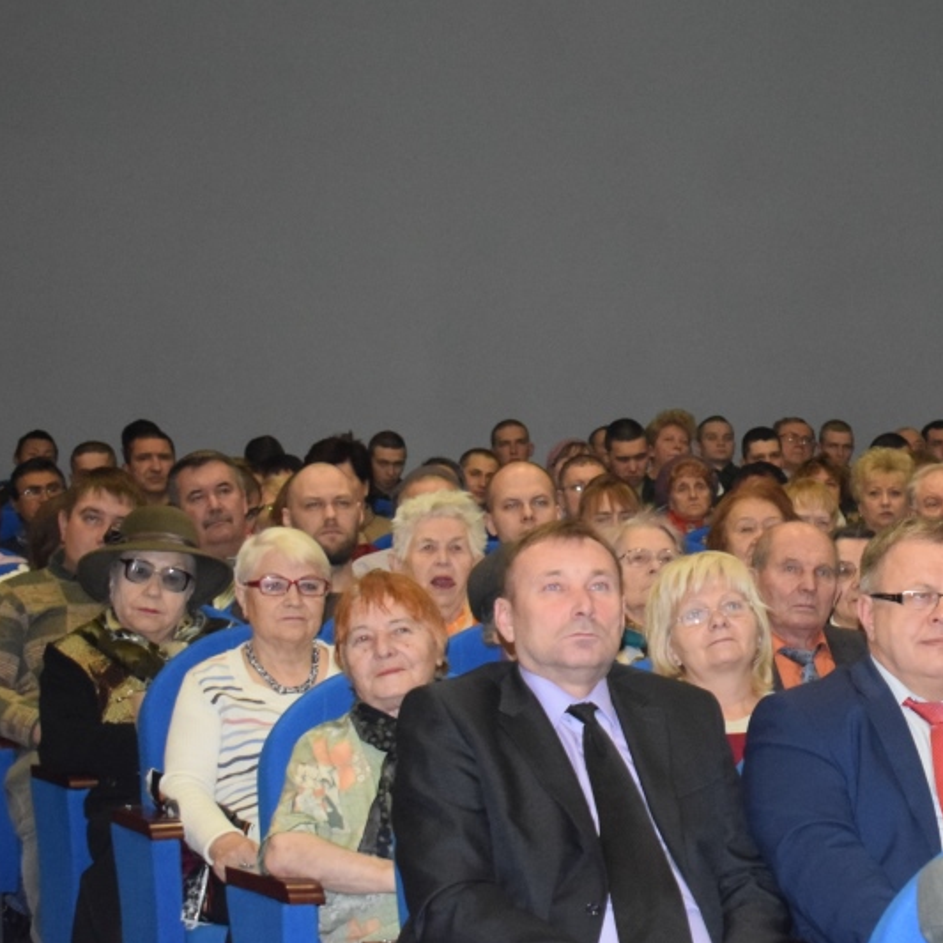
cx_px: 816
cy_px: 586
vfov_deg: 17.7
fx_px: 3020
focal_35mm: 98
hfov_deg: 17.5
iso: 3200
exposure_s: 1/60
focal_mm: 40
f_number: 4.8
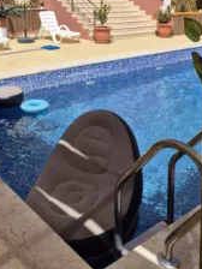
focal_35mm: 41
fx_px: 319
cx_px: 67
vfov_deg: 42.3
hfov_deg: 34.8
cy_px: 30
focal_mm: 5.4
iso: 25
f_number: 1.8
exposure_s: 1/2640
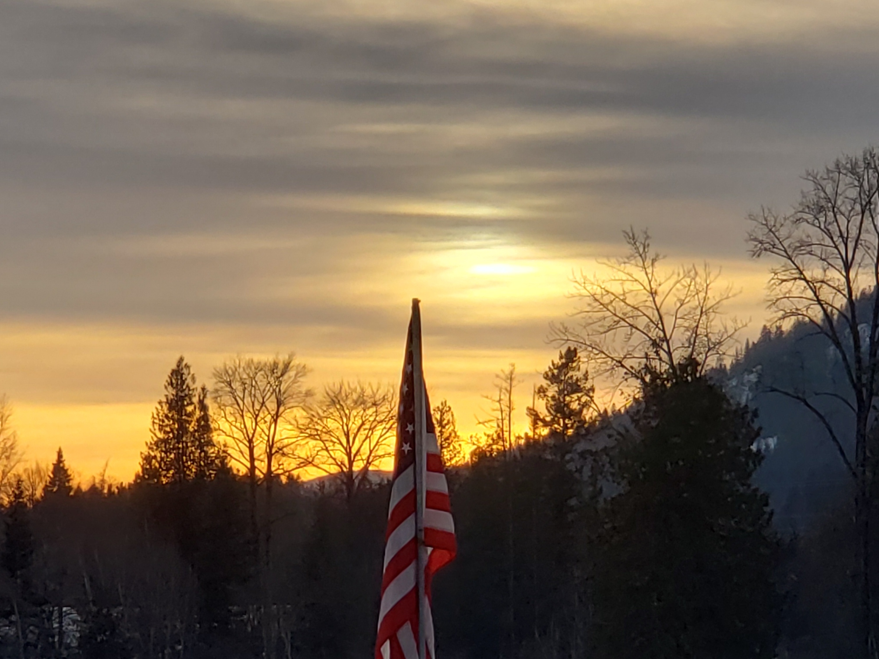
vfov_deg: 14.0
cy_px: 553
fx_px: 2666
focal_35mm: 105
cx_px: 423
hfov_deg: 18.7
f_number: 2.4
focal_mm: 6
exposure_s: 1/333
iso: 32
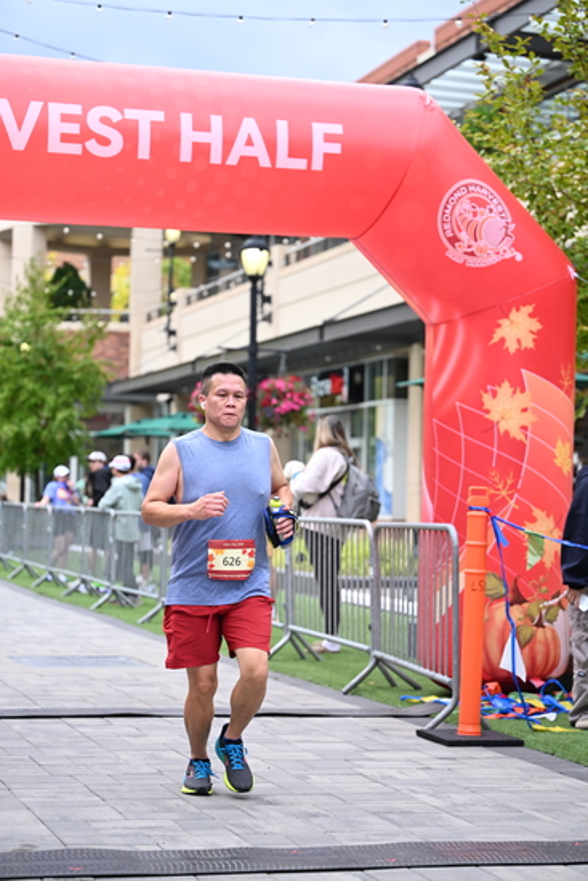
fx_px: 1861
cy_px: 440
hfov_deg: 18.0
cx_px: 294
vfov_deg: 26.6
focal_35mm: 76
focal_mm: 76
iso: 640
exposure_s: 1/2000
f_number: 2.8
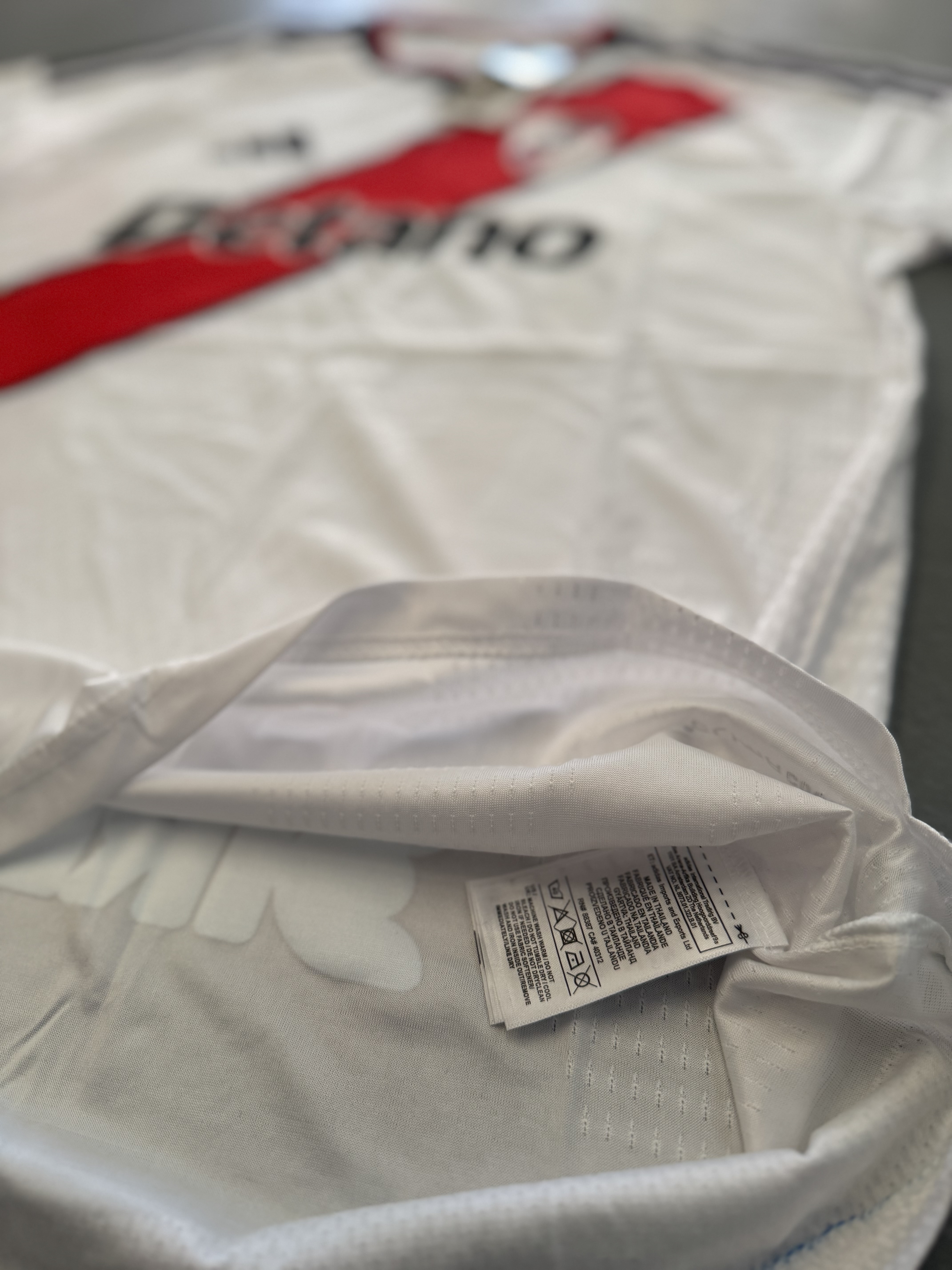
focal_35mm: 24
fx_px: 880
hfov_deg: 56.8
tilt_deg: -48.3
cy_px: 635
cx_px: 476
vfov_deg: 71.6
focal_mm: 6.76
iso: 160
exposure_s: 1/121
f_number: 1.78
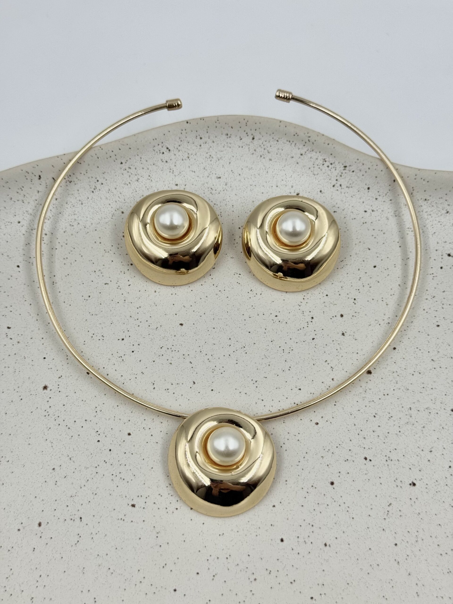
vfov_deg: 39.7
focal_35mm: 48
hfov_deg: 30.3
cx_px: 226
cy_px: 302
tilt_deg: -66.8
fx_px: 838
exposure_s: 1/1172
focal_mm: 6.76
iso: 64
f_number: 1.78
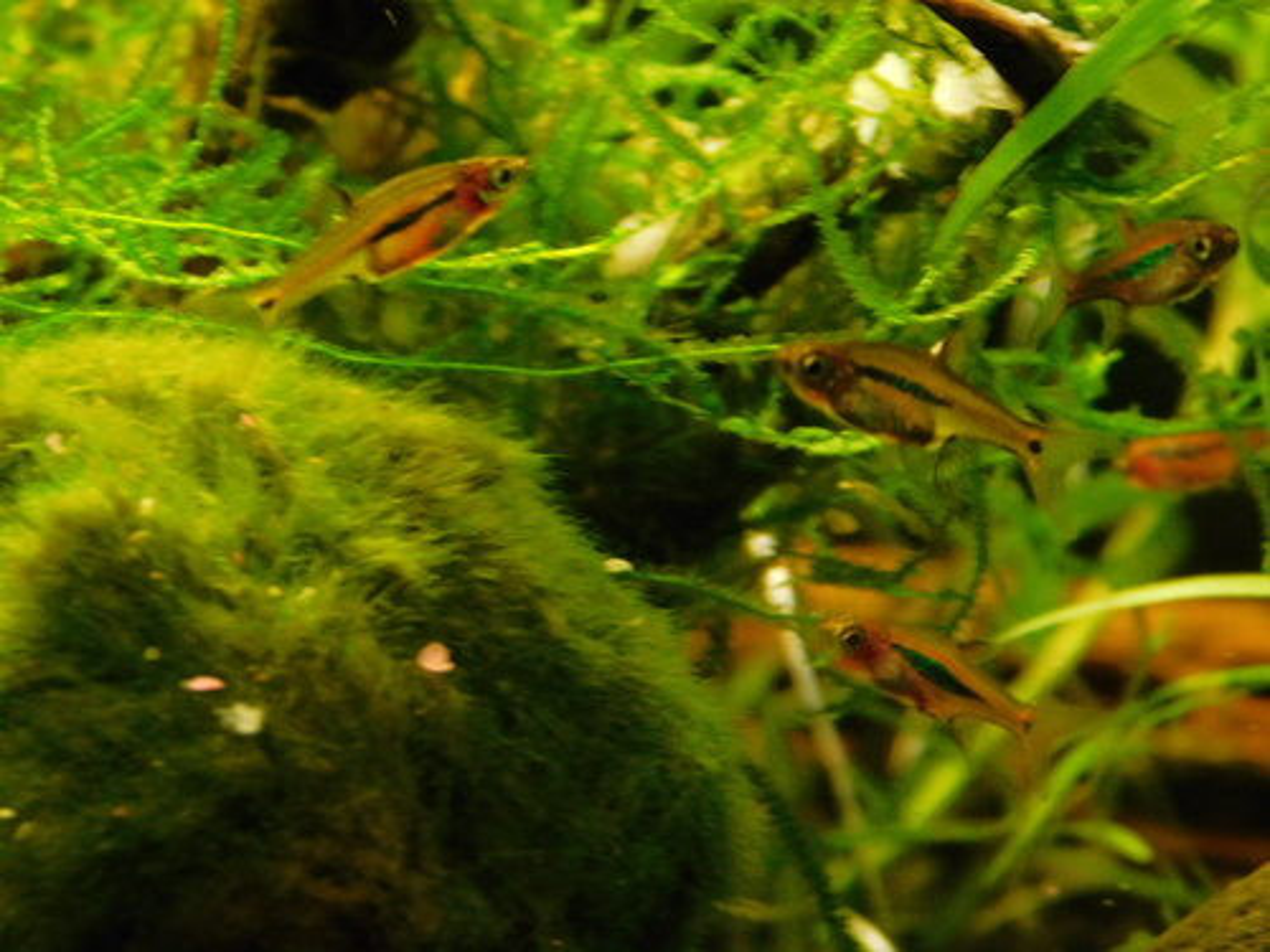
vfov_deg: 5.6
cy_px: 476
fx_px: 9759
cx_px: 635
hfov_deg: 7.4
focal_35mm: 266
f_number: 5.7
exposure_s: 1/10
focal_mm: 47.2
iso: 800
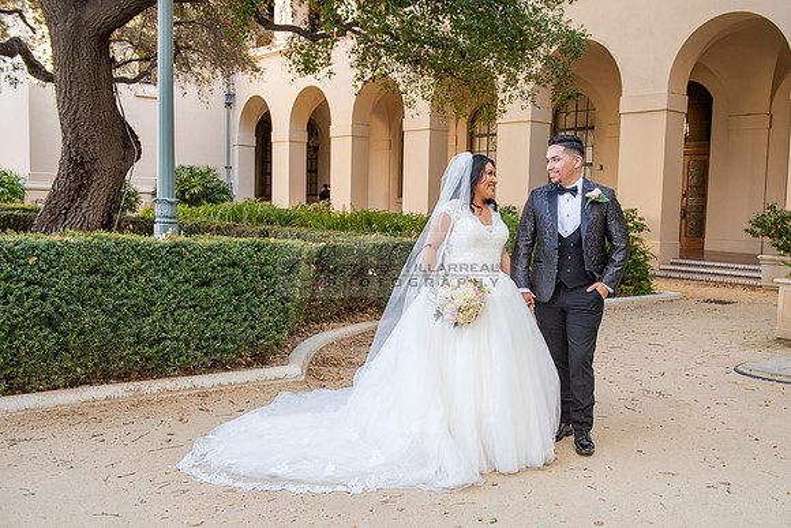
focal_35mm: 37
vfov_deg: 35.6
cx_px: 474
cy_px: 283
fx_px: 822
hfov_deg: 51.1
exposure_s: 1/200
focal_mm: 31
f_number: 4.5
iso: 640
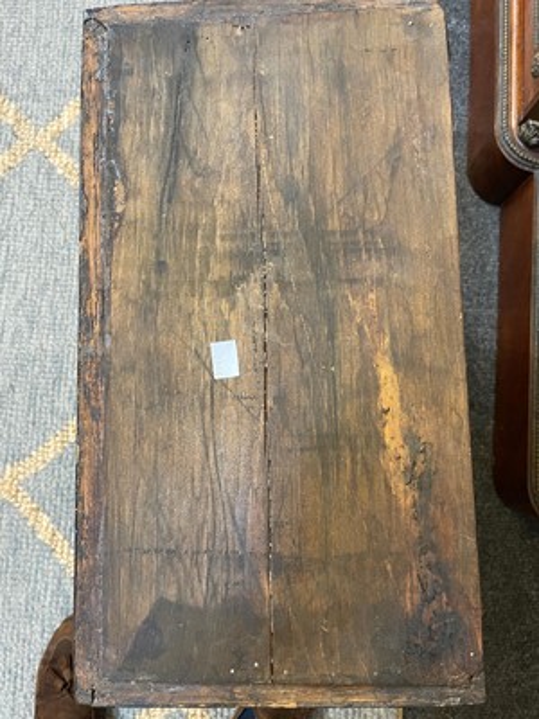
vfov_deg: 69.4
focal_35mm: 25
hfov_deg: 54.9
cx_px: 270
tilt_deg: -83.0
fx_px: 519
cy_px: 360
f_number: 1.6
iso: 250
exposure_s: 1/50
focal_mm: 5.1
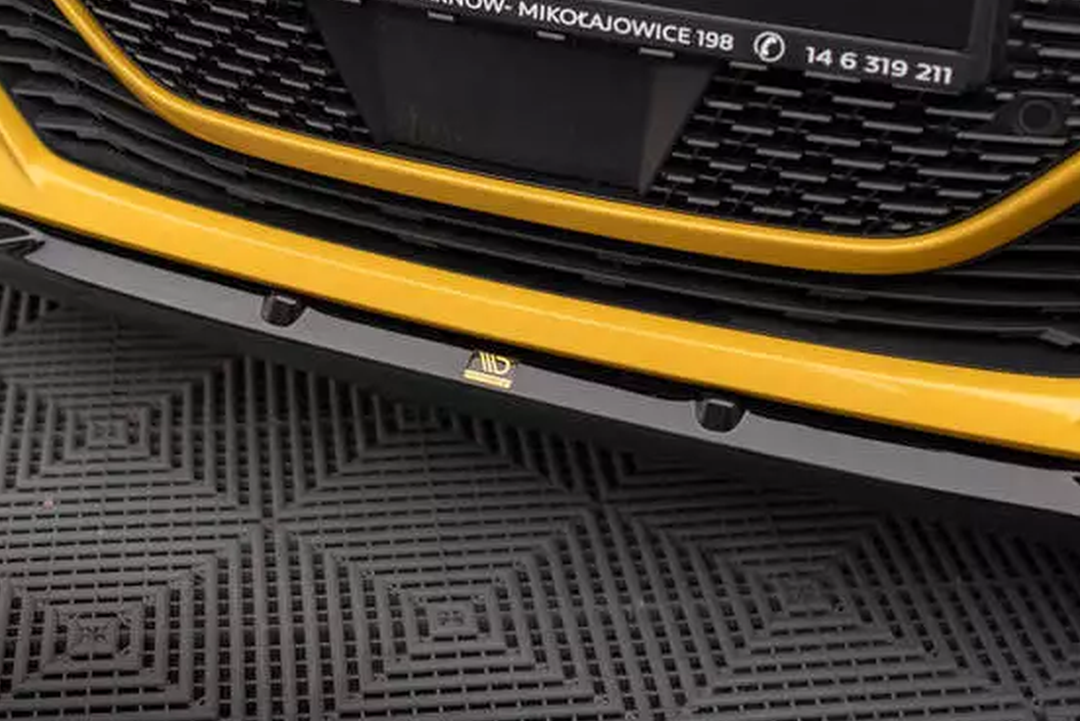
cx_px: 401
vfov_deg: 20.8
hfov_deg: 30.8
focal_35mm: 65
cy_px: 199
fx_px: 1951
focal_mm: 35
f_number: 2.5
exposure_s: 1/125
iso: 1000
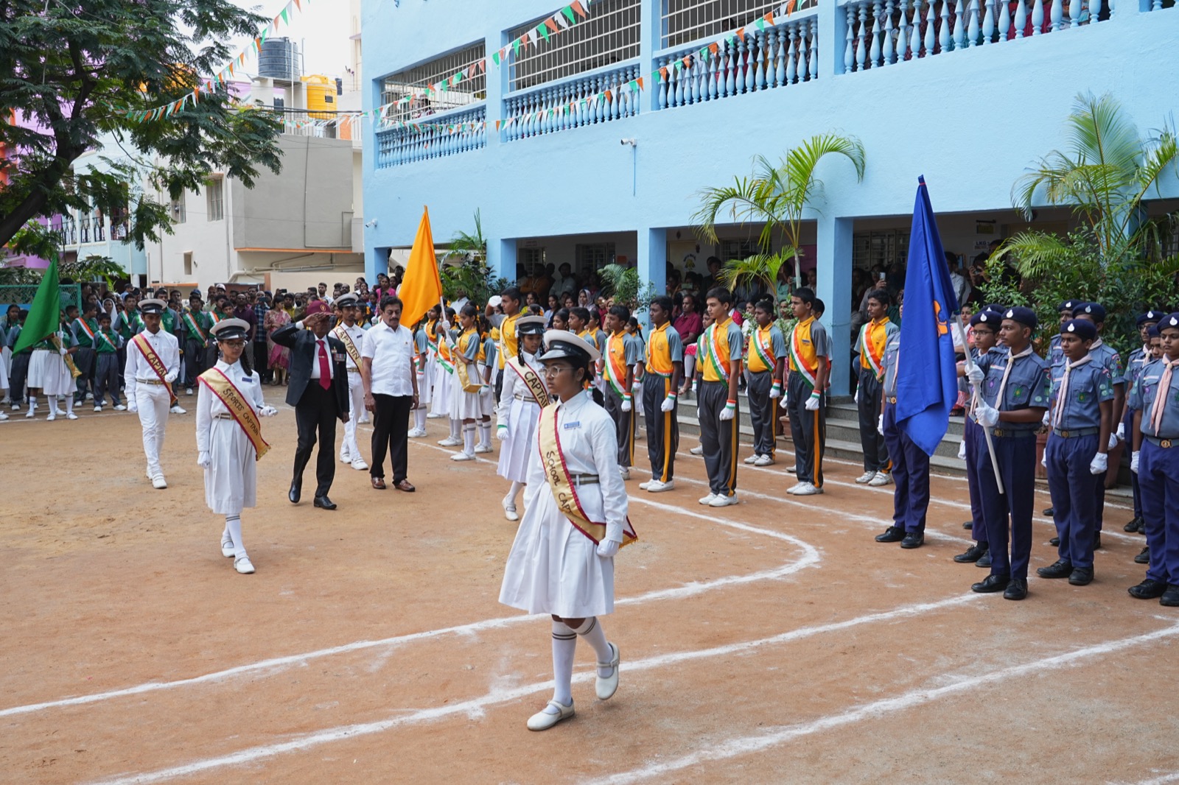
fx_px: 1113
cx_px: 590
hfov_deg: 55.8
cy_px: 392
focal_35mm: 34
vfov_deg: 38.9
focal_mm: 34
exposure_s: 1/125
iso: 640
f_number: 8
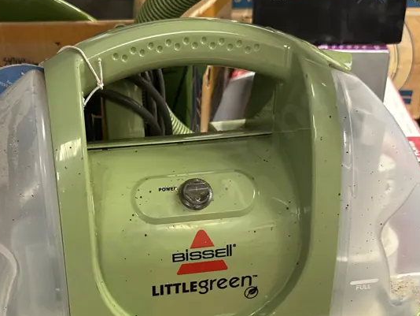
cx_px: 126
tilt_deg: -28.3
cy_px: 244
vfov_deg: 30.9
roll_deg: +0.6
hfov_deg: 40.5
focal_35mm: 46
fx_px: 558
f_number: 1.78
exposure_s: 1/50
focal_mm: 6.86
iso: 320
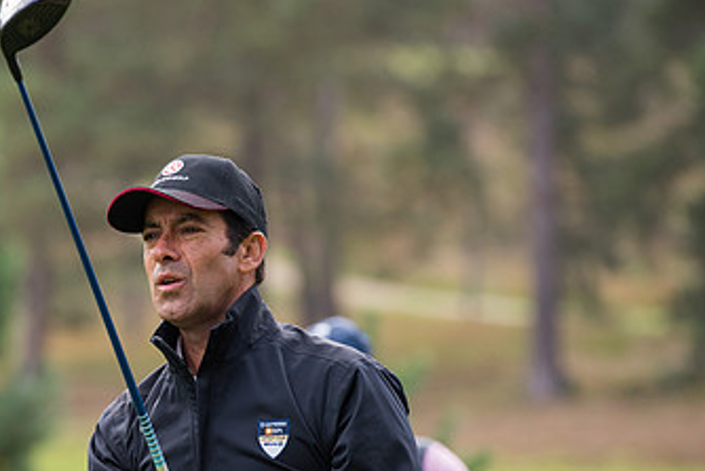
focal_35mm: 347
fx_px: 6798
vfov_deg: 4.0
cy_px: 352
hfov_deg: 5.9
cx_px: 139
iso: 1000
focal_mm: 200
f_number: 4
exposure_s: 1/1000
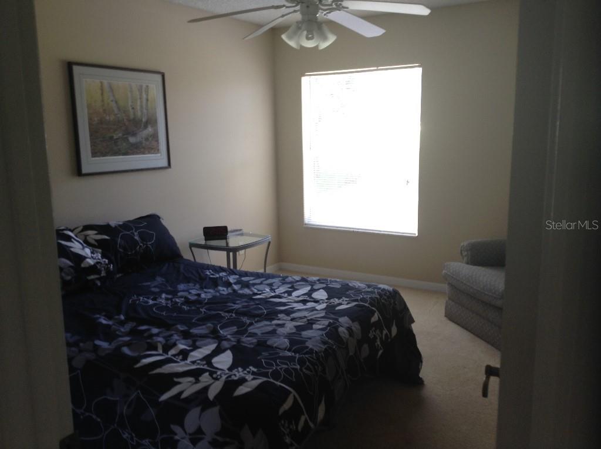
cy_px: 224
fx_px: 572
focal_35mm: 33
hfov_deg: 55.4
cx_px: 300
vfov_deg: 42.8
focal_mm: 3.3
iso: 32
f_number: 2.4
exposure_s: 1/24
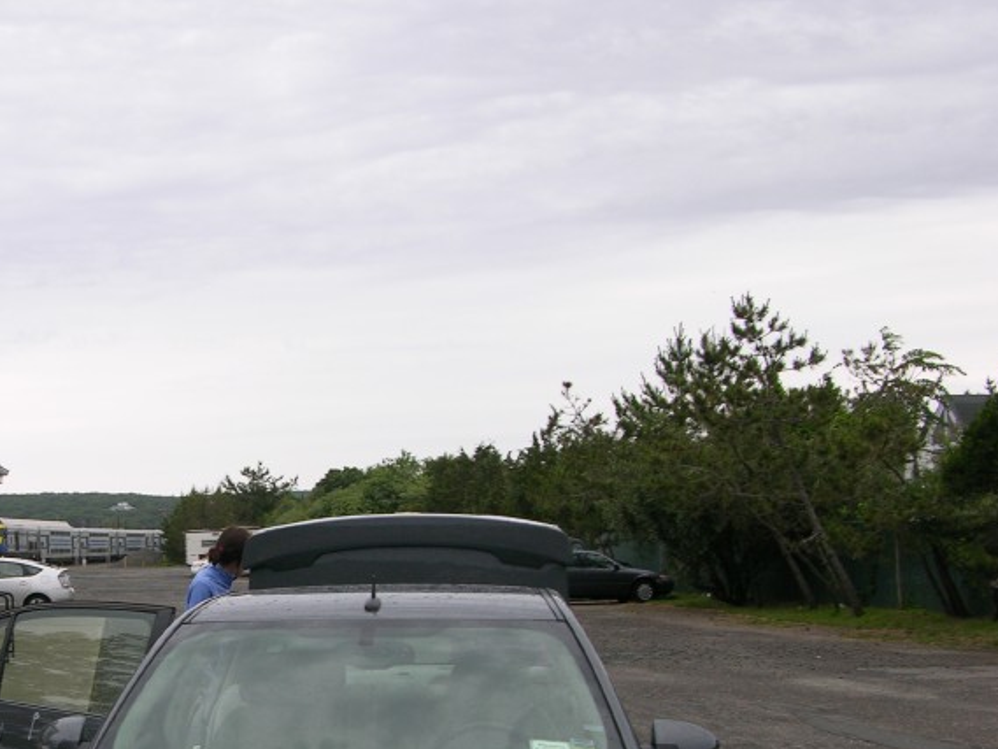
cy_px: 586
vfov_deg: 23.0
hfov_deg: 29.7
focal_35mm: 63
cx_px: 140
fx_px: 1817
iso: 50
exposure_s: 1/52.7
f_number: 3.5
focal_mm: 8.9
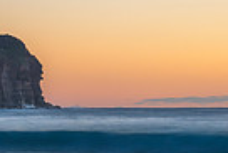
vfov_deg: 6.3
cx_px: -10
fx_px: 1376
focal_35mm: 217
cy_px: 174
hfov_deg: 9.4
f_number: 8
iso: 100
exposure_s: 2.5
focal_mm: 50
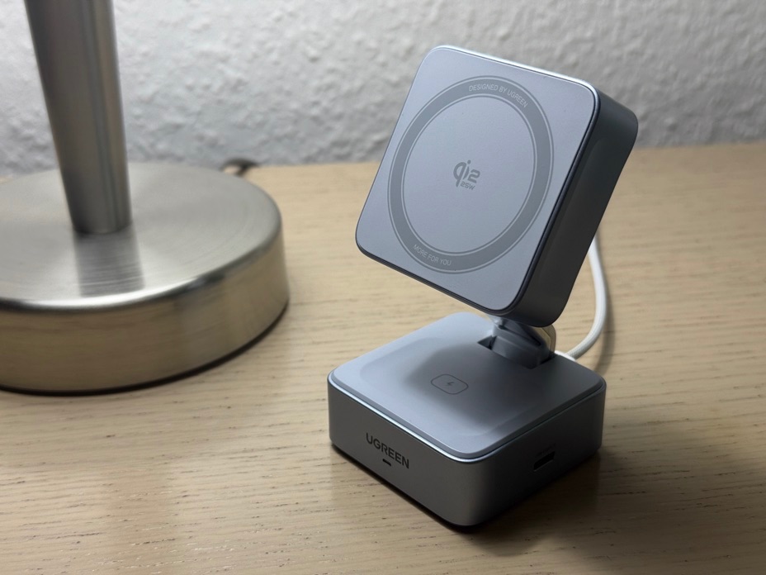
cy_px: 288
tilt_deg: -26.2
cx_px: 383
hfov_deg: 39.7
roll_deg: +0.0
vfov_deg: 30.3
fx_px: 1062
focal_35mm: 48
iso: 64
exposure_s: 1/165
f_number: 1.78
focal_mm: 6.76
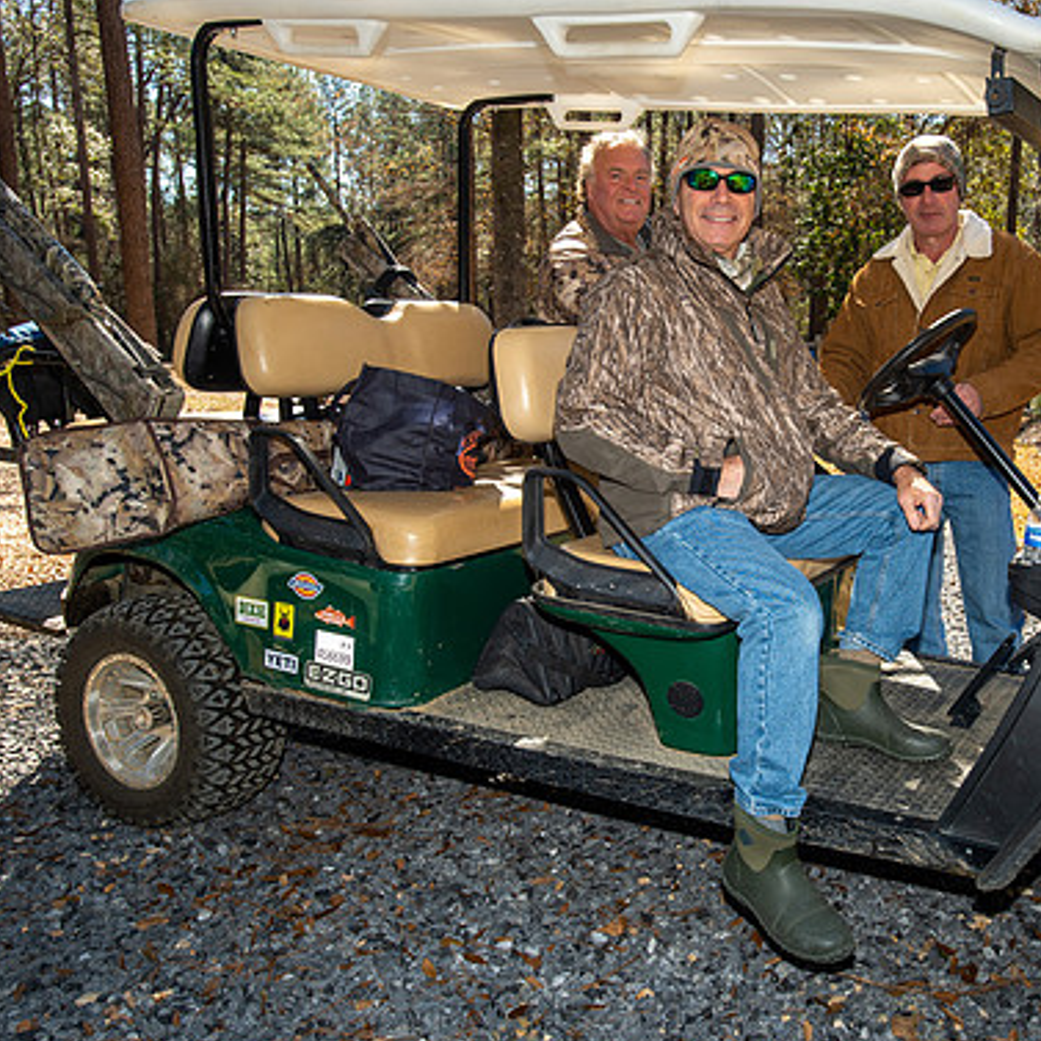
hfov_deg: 47.3
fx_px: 1157
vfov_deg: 48.4
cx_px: 726
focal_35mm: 34
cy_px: 530
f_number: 7.1
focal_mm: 26
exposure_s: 1/125
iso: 160
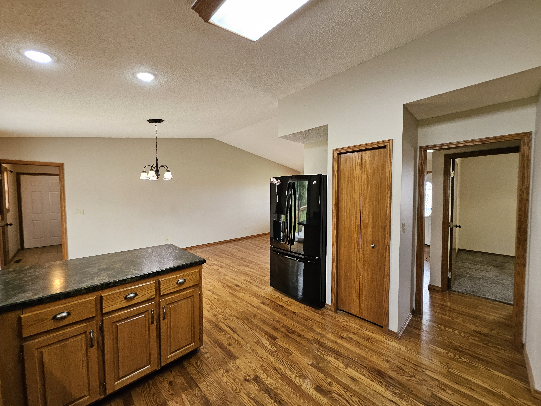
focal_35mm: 13
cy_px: 203
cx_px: 270
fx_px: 203
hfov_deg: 106.2
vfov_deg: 89.9
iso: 160
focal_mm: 1.74
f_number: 2.2
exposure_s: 1/60
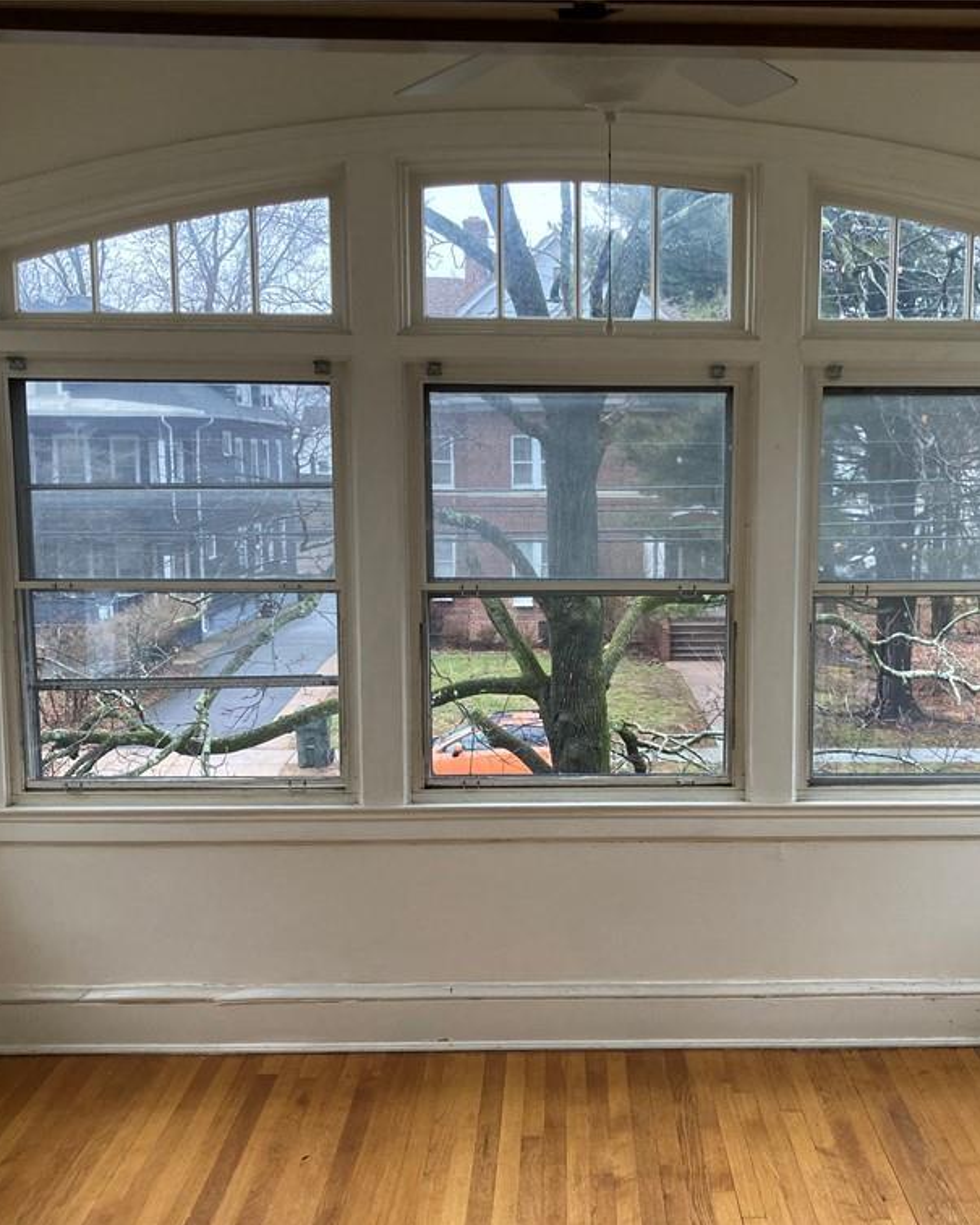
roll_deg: -0.4
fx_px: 1341
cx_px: 637
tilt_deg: -6.8
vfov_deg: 49.1
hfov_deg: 39.8
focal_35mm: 37
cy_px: 621
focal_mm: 3.99
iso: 100
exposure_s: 1/60
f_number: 1.8
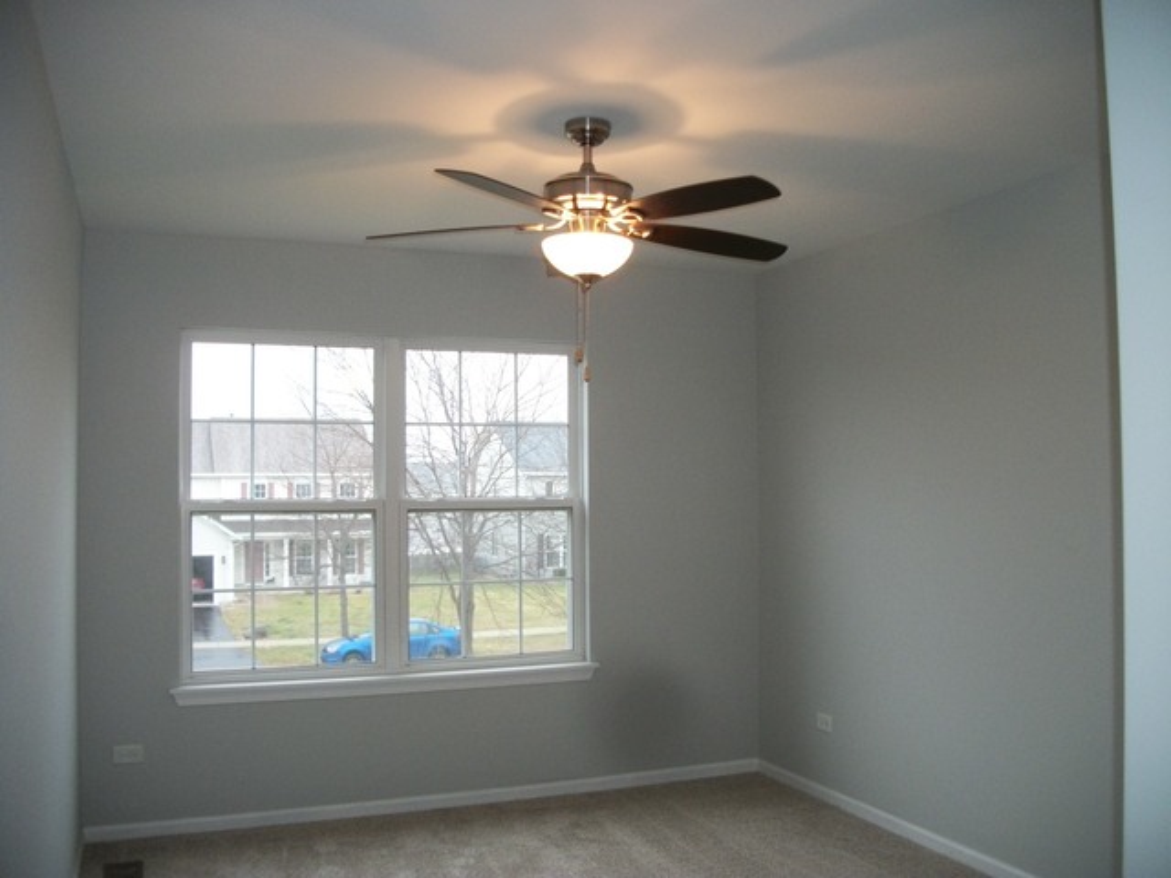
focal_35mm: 32
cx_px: 586
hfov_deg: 56.8
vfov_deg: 44.2
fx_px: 1083
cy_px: 439
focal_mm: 5.7
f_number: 2.9
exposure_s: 1/50
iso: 160
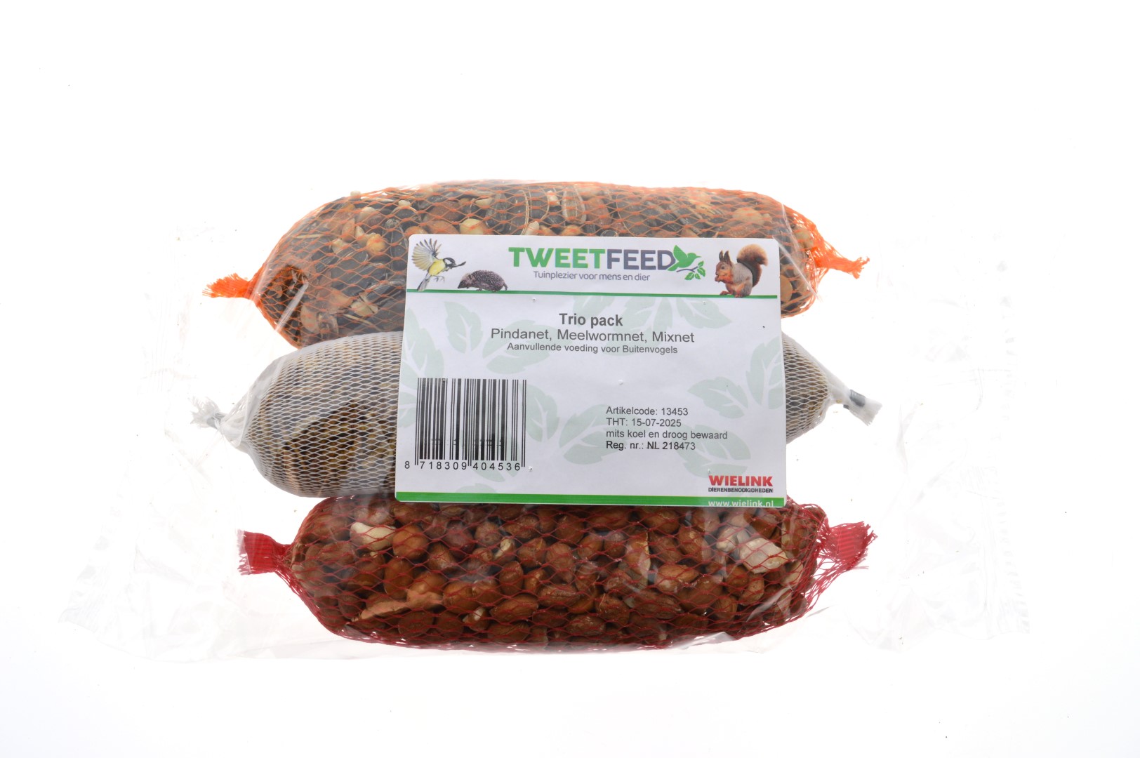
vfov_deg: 41.6
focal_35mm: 32
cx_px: 570
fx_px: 997
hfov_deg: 59.5
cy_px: 379
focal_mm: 21
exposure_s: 1/125
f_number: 9
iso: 100
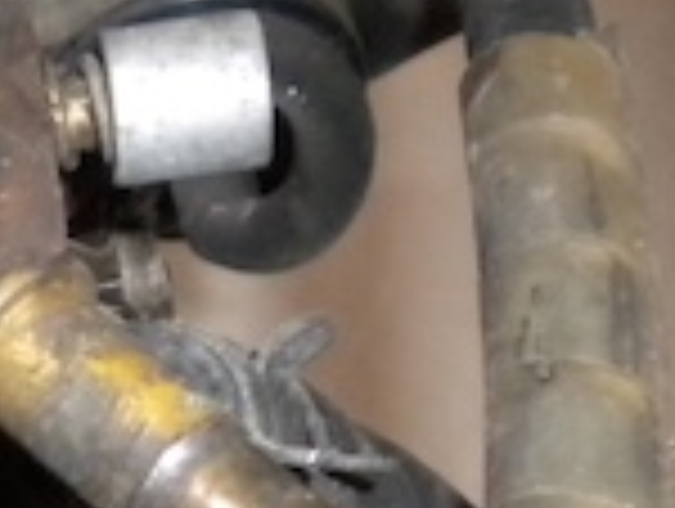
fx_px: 2734
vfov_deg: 9.9
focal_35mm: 140
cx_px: -454
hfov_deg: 13.0
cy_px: 976
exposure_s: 1/30
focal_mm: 6.3
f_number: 3.1
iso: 400
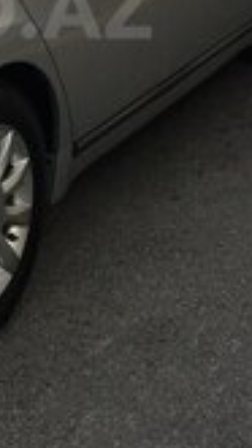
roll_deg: -0.6
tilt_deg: -14.4
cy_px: 8
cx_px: -57
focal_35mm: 95
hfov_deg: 12.4
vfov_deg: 21.7
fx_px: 1127
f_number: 2.2
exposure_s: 1/530
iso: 25
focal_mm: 4.15
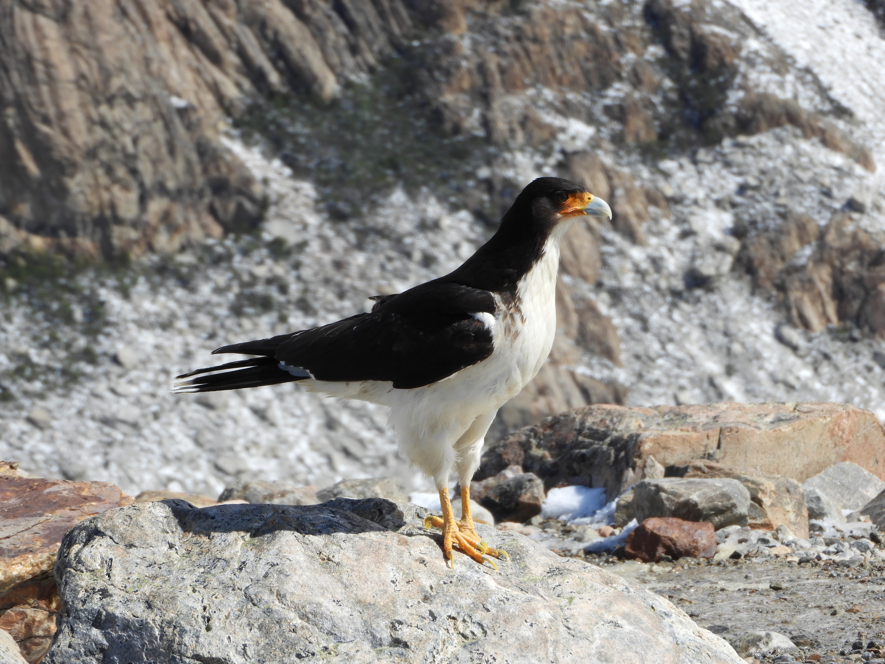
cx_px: 442
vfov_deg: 6.8
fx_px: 5625
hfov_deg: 9.0
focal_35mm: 220
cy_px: 332
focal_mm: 39.4
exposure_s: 1/800
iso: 100
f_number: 5.3
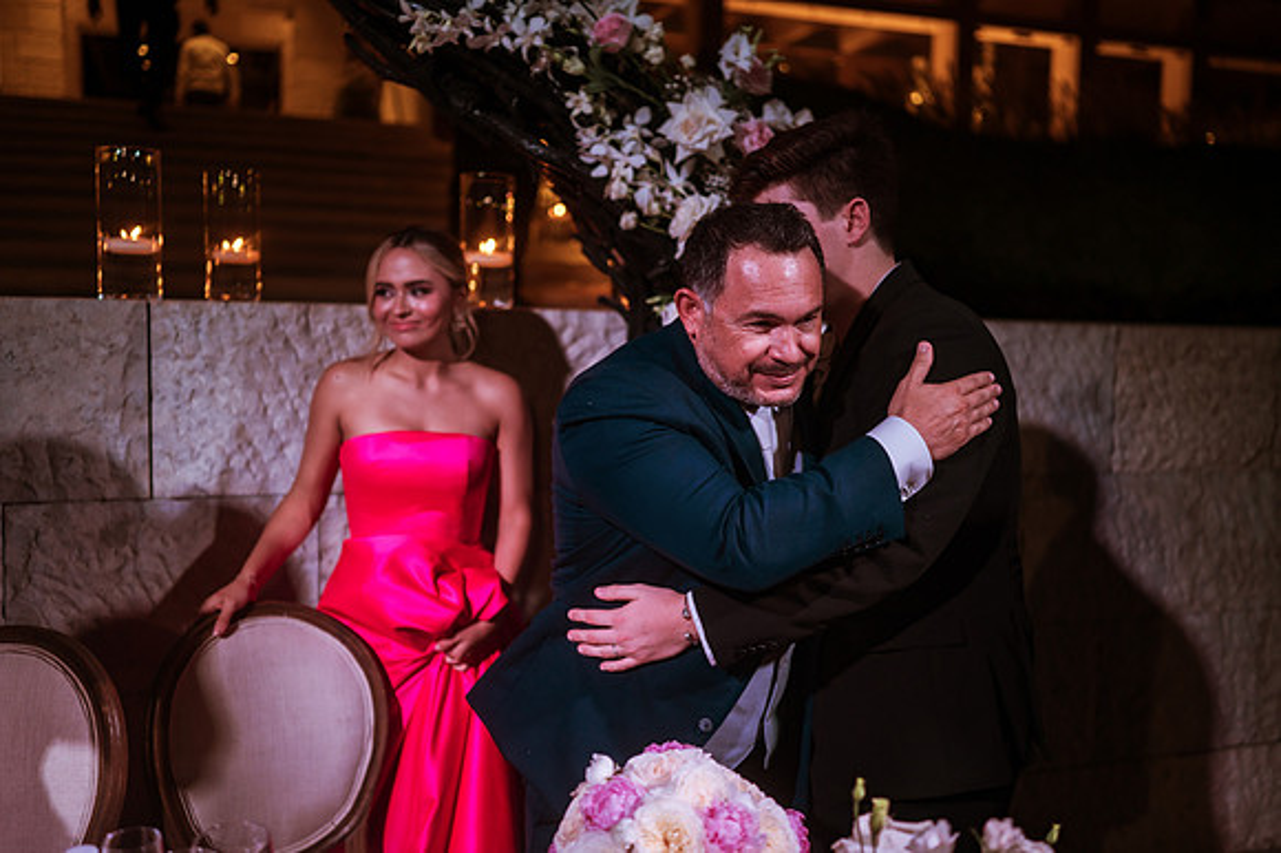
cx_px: 640
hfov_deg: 54.5
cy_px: 426
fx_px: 1245
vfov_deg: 37.8
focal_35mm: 35
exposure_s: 1/160
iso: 500
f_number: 1.8
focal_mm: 35
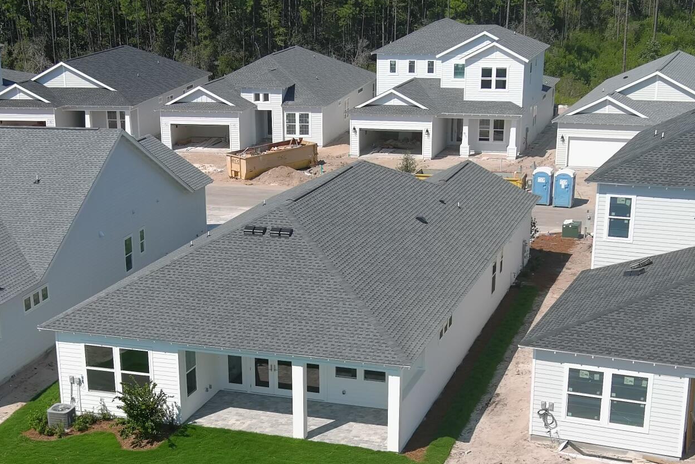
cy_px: 357
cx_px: 281
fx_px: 1236
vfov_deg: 21.0
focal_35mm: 64
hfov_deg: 31.3
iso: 100
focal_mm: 10.08
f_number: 2.8
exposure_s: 1/1600
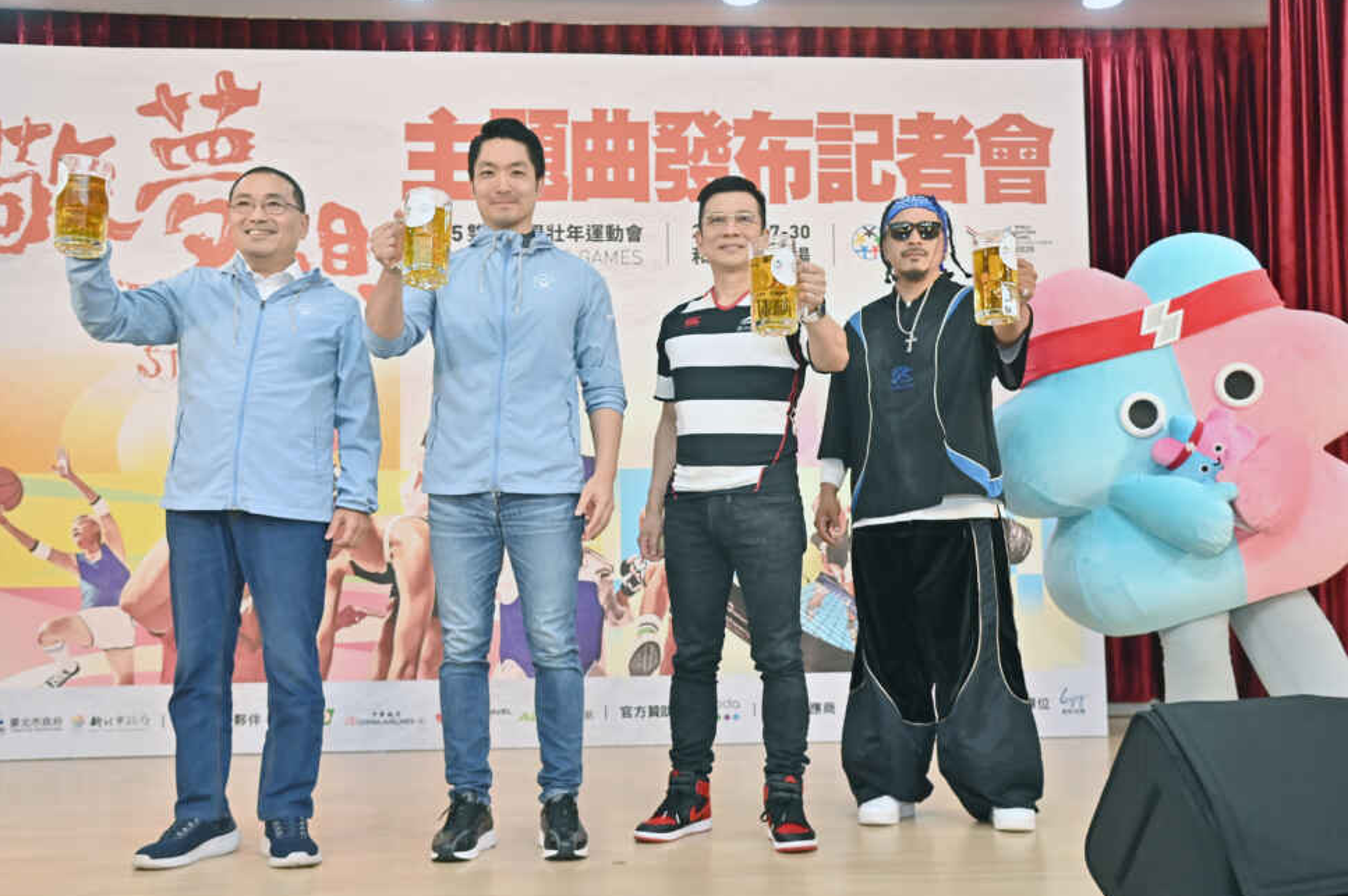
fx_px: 1347
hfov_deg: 53.2
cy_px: 466
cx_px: 679
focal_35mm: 36
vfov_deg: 36.8
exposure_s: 1/200
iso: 1600
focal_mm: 34
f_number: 6.7
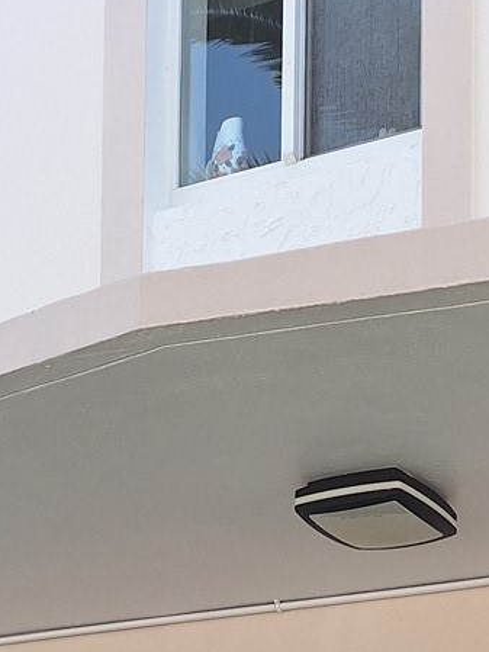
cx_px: 509
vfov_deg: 20.8
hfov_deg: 17.5
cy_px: 935
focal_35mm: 82
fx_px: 1544
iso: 40
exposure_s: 1/569
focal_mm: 5.54
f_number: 1.8
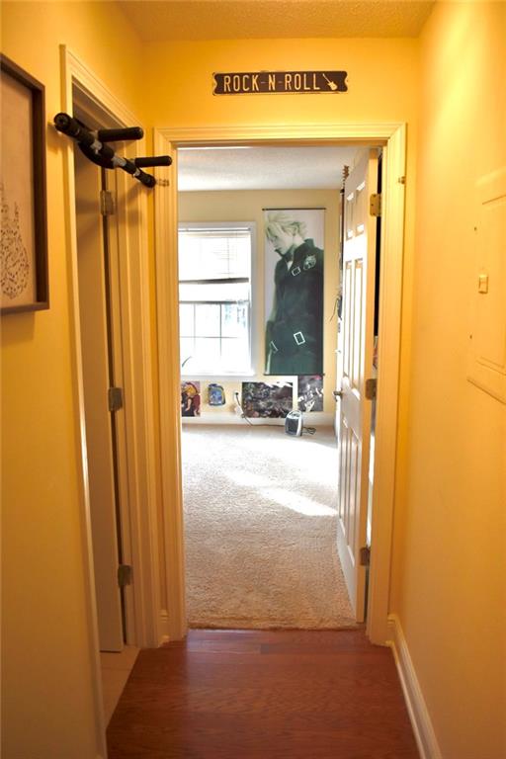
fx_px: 569
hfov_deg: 47.9
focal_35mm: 27
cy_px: 380
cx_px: 253
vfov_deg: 67.4
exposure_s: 1/250
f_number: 3.5
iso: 560
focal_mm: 18
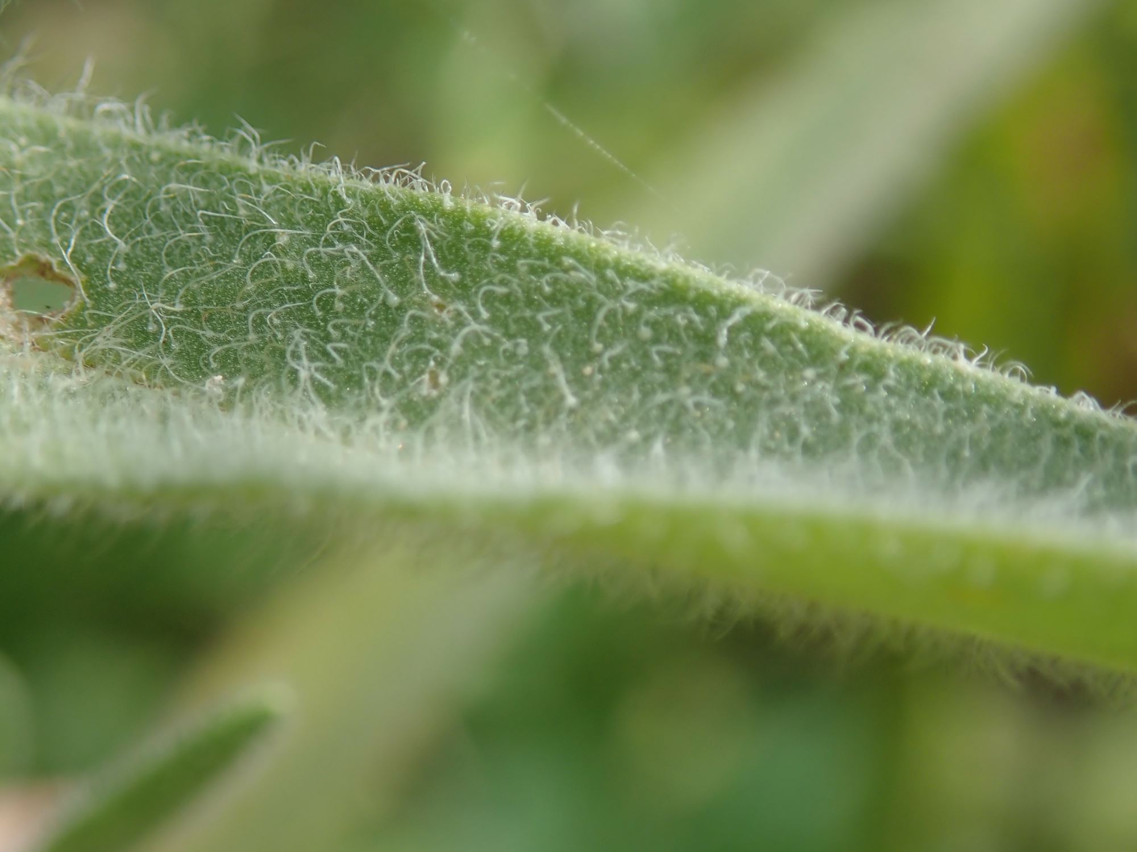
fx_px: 2792
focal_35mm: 85
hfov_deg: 23.0
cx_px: 568
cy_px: 426
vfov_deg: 17.4
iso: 160
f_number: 4.5
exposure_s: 1/320
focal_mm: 15.41
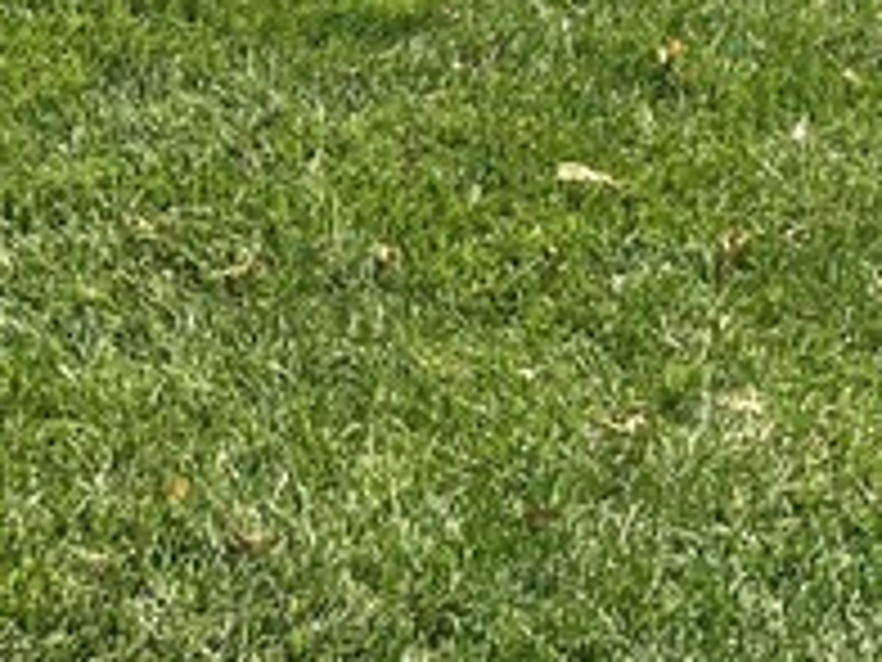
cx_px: 814
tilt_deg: -6.1
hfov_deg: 14.3
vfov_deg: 9.7
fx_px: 3465
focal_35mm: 136
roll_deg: +0.0
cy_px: -923
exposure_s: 1/1862
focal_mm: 5.1
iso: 50
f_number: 1.6
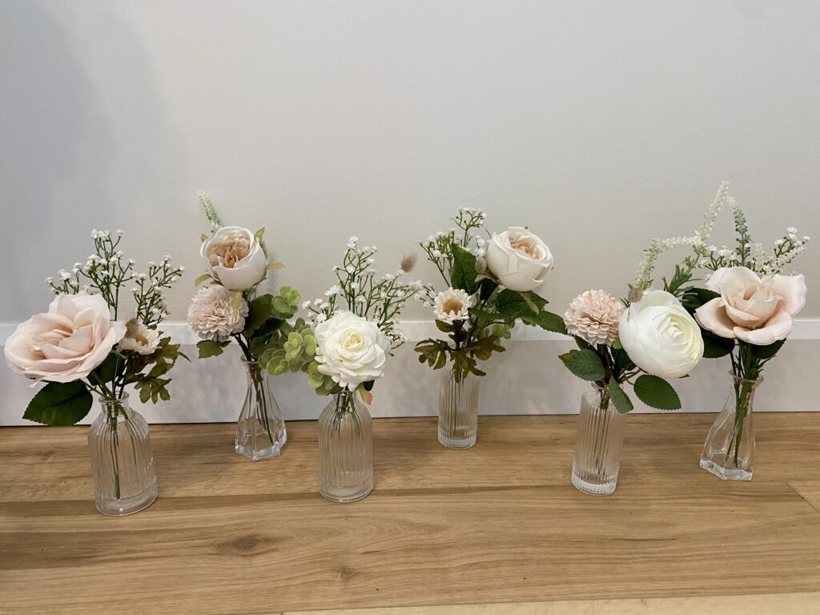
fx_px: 616
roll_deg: -1.3
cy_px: 308
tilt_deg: -16.9
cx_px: 410
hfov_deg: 67.3
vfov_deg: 53.1
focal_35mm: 26
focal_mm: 4.25
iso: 125
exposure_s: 1/60
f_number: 1.8
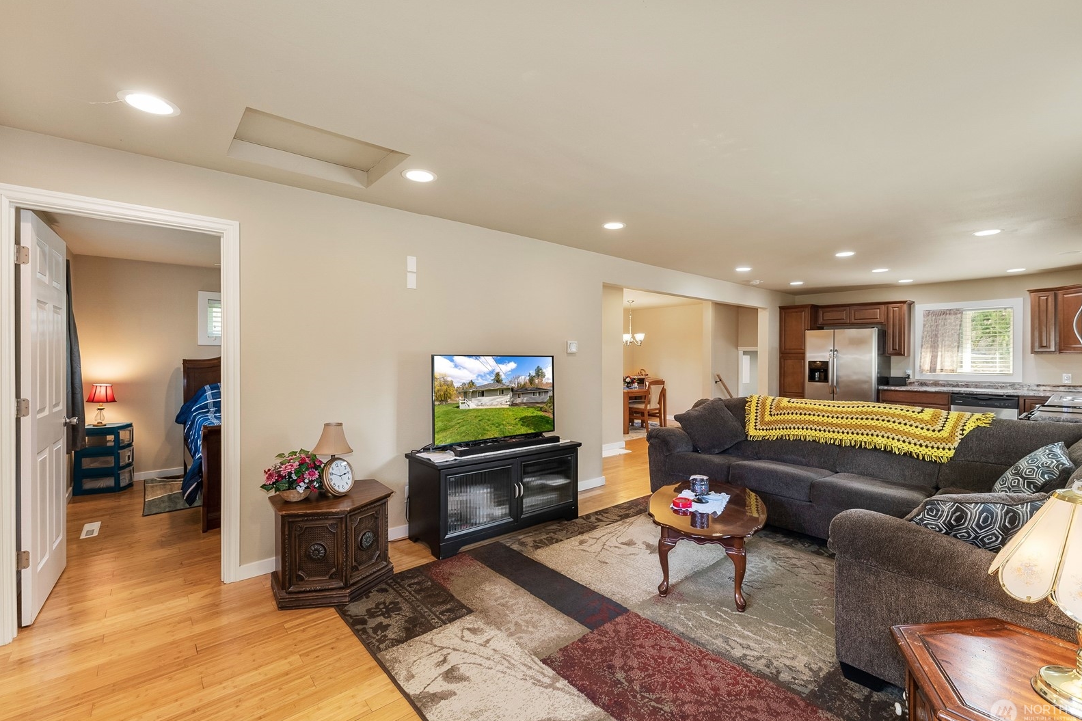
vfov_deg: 77.3
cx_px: 545
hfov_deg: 100.4
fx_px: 451
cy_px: 358
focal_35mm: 15
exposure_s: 1/100
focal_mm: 14
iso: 400
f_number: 7.1
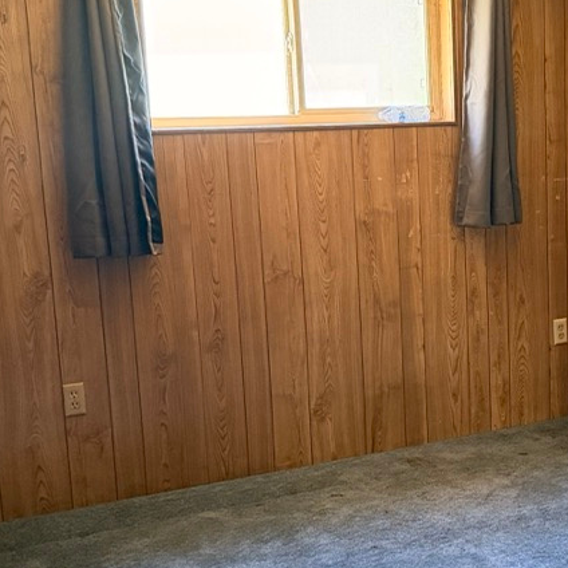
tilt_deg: -11.5
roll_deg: +1.0
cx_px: 545
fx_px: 1188
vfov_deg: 26.9
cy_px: 307
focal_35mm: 64
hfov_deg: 25.7
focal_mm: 6.76
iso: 800
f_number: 1.78
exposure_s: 1/60
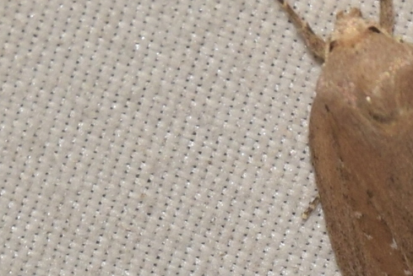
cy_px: 205
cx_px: 400
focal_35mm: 411
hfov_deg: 5.0
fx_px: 4719
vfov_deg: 3.4
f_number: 10
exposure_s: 1/160
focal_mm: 140
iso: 125
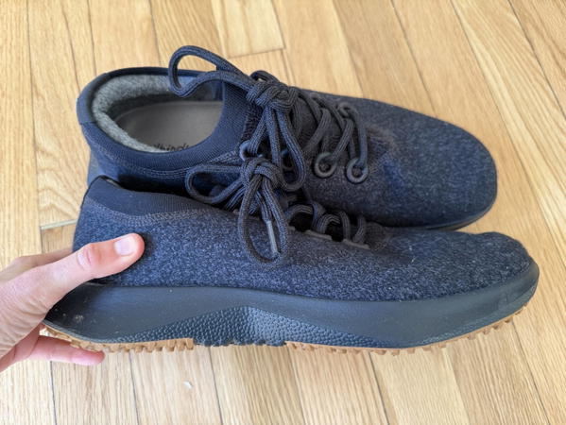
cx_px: 283
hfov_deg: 71.6
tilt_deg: -74.2
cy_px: 212
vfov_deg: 56.9
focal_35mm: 24
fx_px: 393
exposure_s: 1/119
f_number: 1.78
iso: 200
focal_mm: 6.76
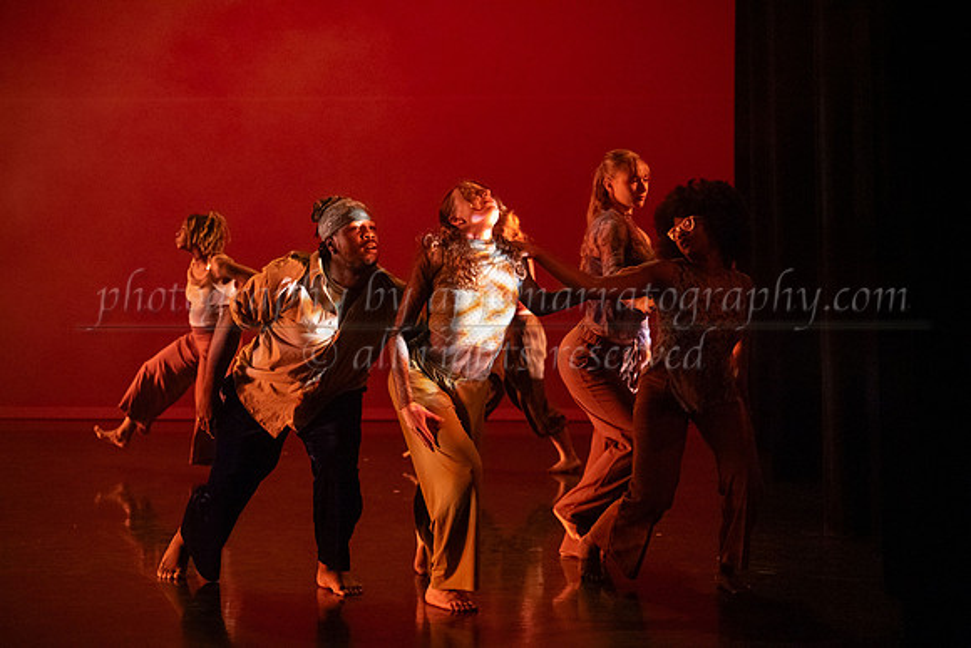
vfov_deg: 18.2
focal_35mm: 75
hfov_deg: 27.0
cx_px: 486
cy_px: 324
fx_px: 2023
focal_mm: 75
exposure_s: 1/400
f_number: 3.5
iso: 6400
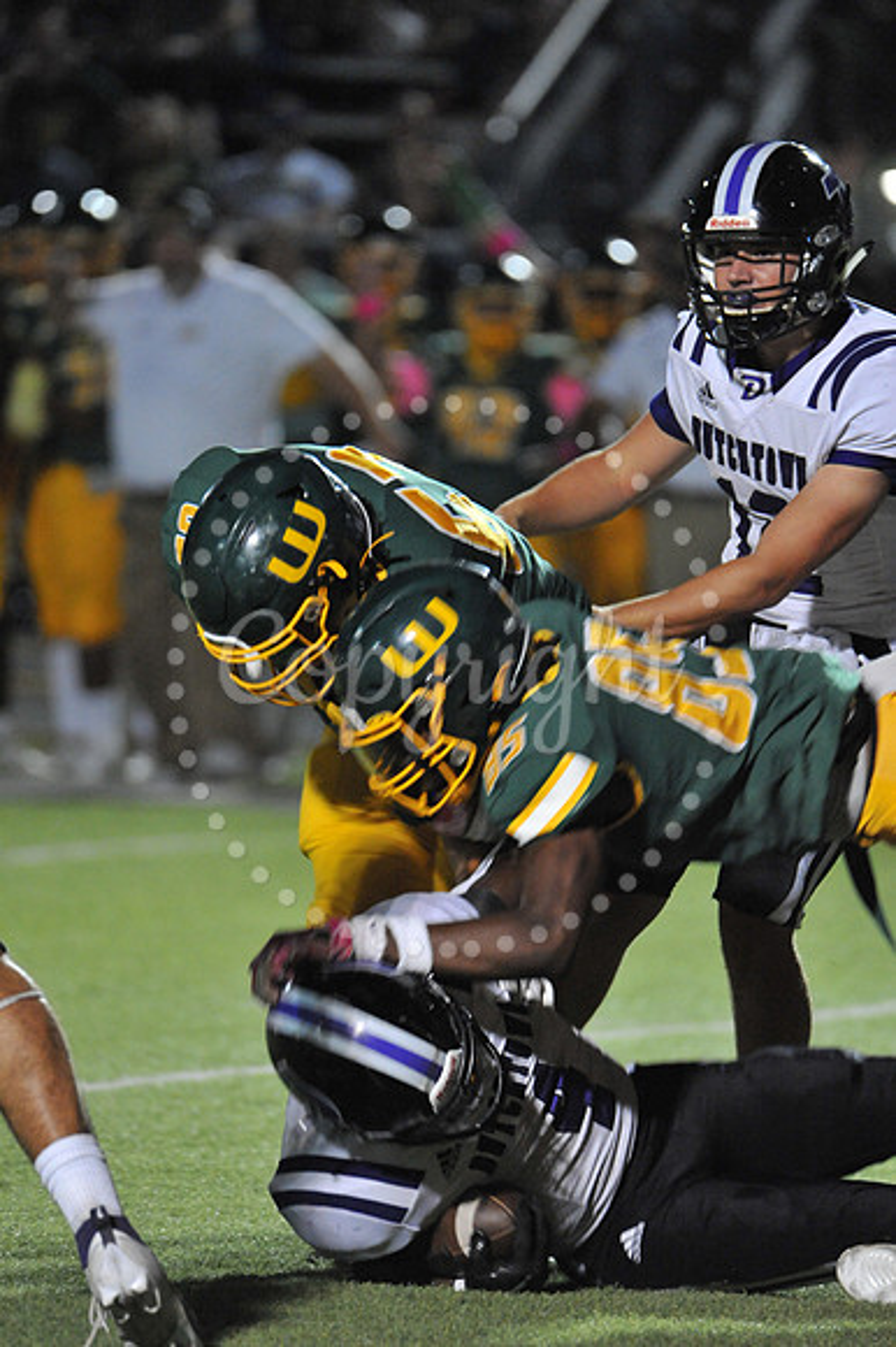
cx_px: 448
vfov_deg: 4.5
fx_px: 17193
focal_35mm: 460
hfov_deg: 3.0
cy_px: 674
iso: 6400
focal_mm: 460
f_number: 6.3
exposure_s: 1/200
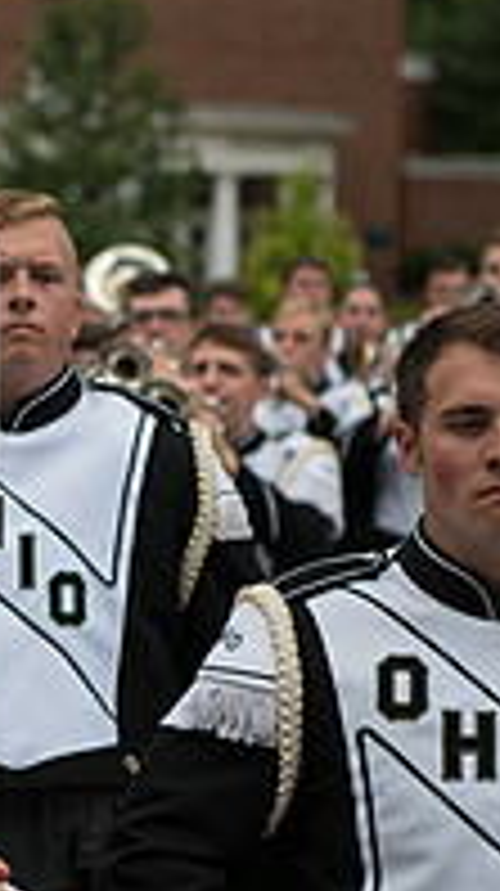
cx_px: -342
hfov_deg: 5.6
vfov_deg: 10.0
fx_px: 5081
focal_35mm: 215
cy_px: 407
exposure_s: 1/3200
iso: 1600
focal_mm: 70
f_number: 3.5
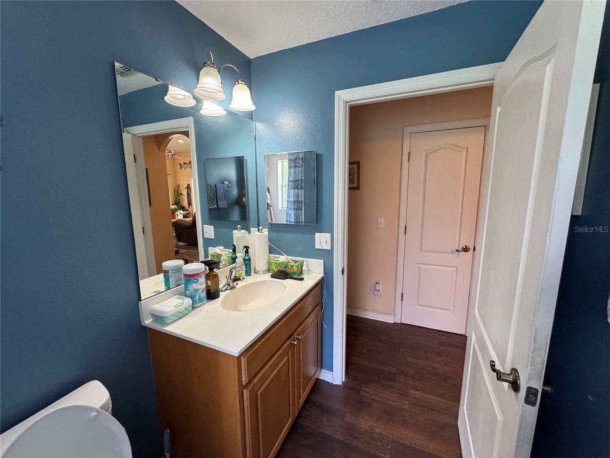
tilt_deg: -10.0
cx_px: 305
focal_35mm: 14
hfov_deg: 102.1
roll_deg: -0.7
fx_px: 247
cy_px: 229
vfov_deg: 85.7
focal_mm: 2.22
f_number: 2.2
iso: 320
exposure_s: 1/85
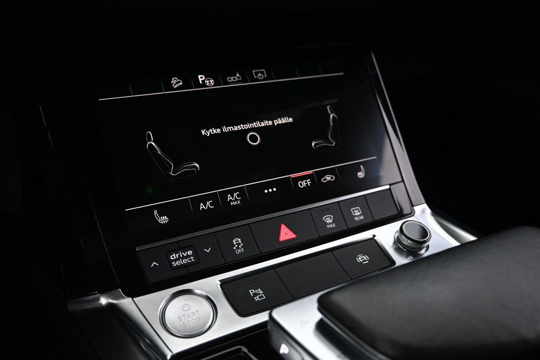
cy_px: 180
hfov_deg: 61.9
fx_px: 450
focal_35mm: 30
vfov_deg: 43.6
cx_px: 270
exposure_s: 1/30
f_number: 3.8
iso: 4000
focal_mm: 20
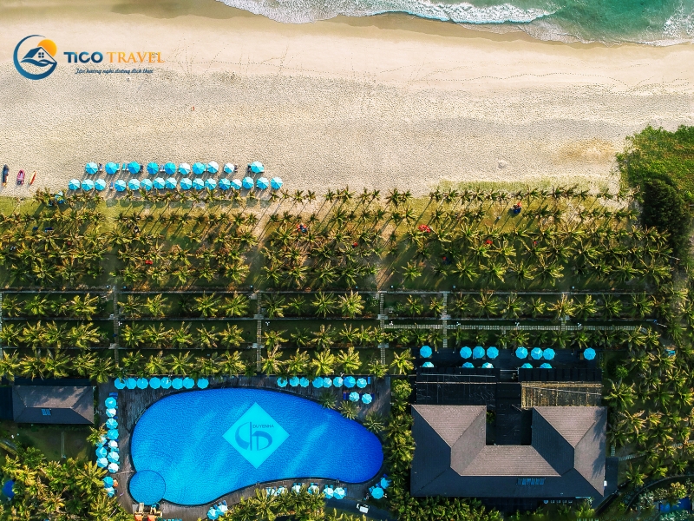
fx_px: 501
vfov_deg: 54.9
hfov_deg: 69.4
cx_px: 347
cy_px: 260
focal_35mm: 25
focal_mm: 4.49
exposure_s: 1/500
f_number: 2.6
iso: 100
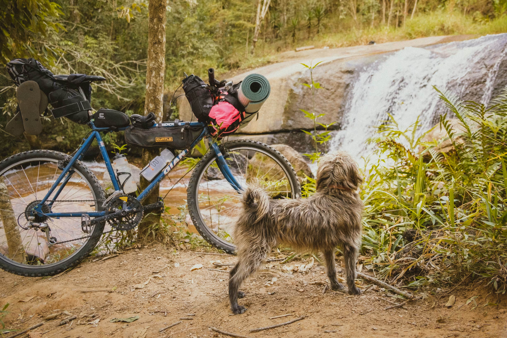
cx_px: 254
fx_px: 408
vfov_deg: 45.0
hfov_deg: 63.7
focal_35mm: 29
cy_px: 169
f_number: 2.8
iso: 800
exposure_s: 1/180
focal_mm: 19.6
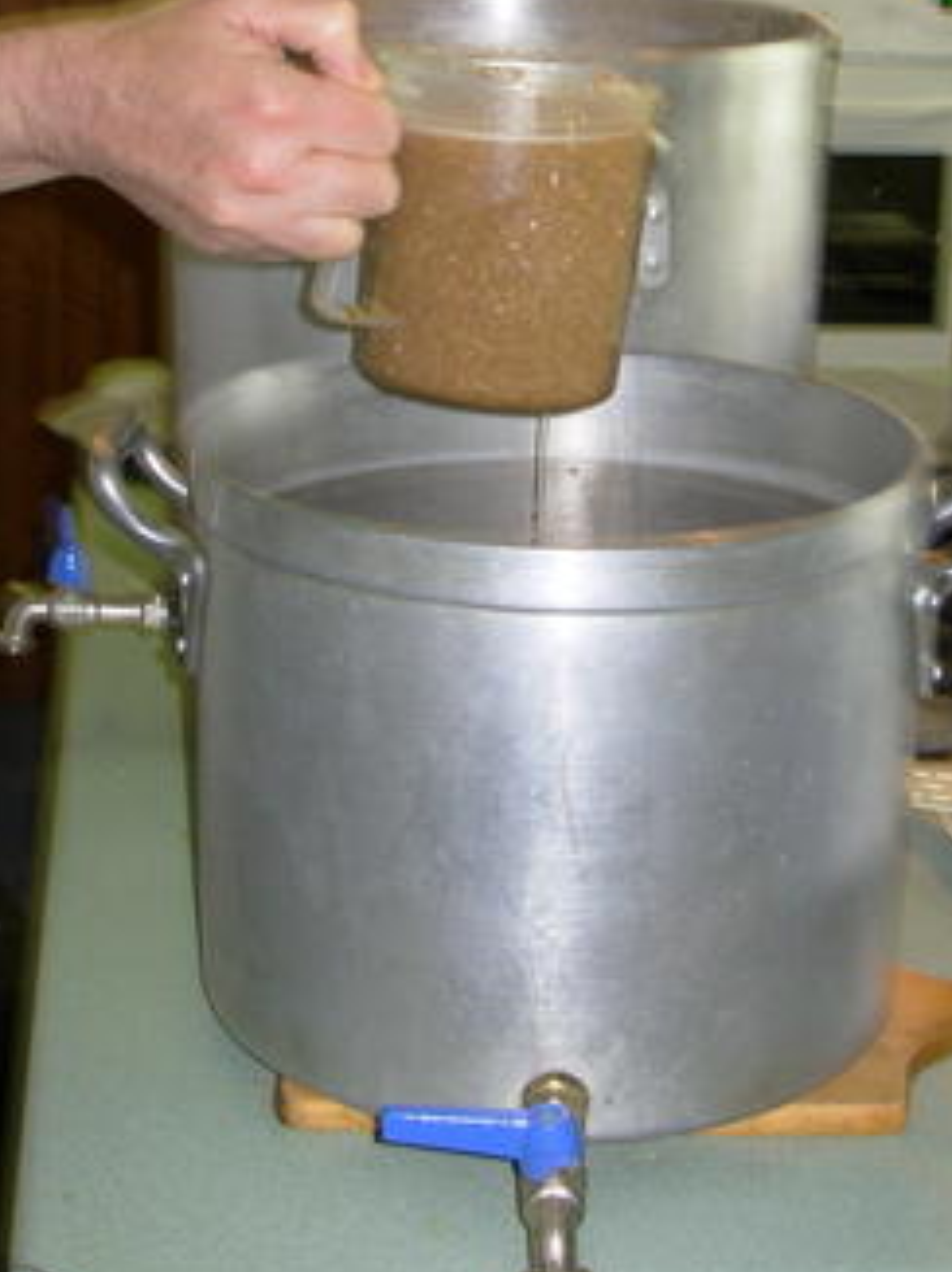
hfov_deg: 21.0
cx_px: 410
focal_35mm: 70
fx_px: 2570
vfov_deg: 27.5
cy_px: 339
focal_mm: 6.3
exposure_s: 1/32
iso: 50
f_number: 2.9
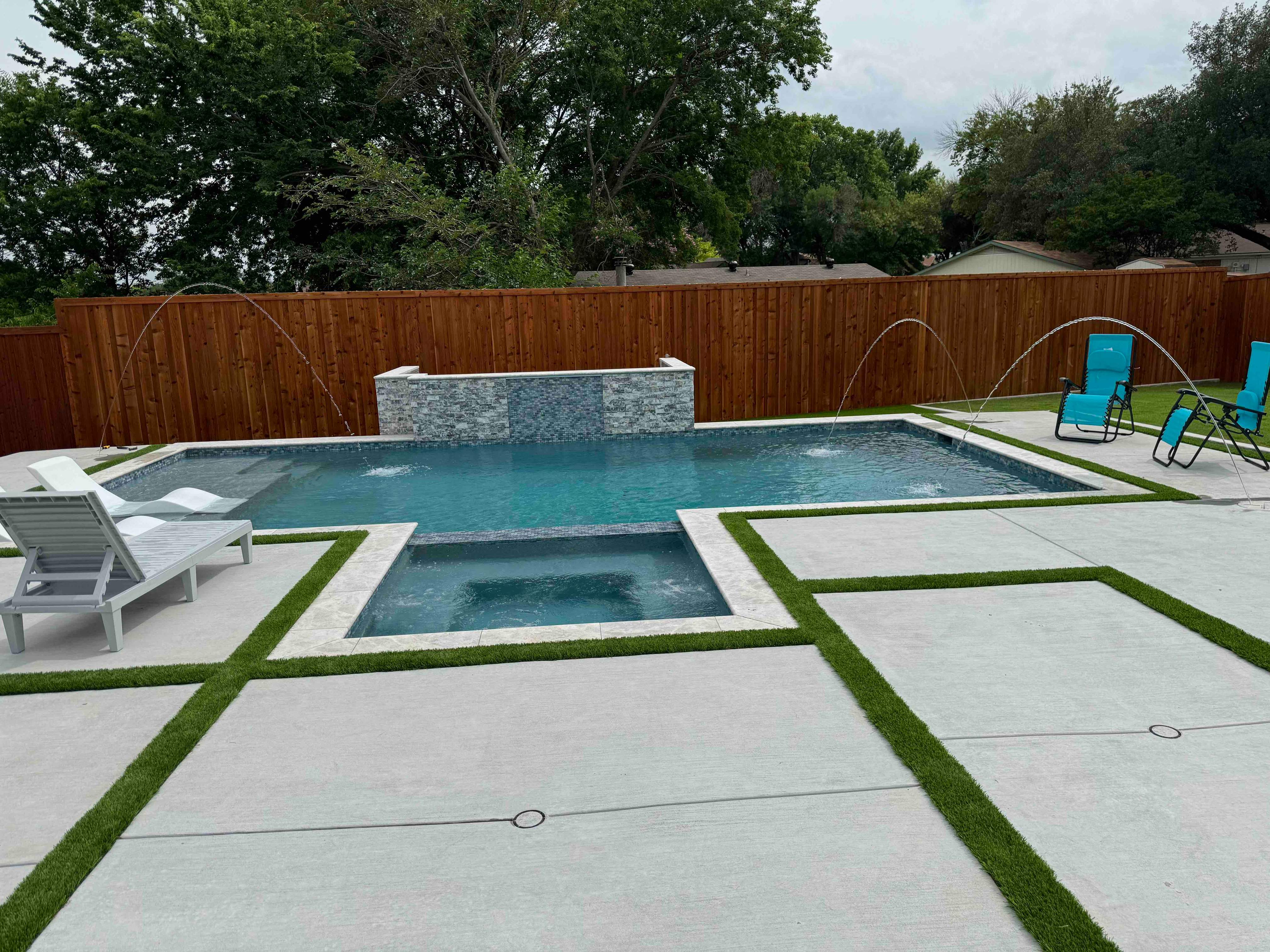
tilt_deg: -12.1
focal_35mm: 24
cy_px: 476
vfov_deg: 56.8
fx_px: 881
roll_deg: +1.7
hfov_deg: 71.6
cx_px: 635
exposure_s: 1/7937
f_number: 1.78
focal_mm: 6.76
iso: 80
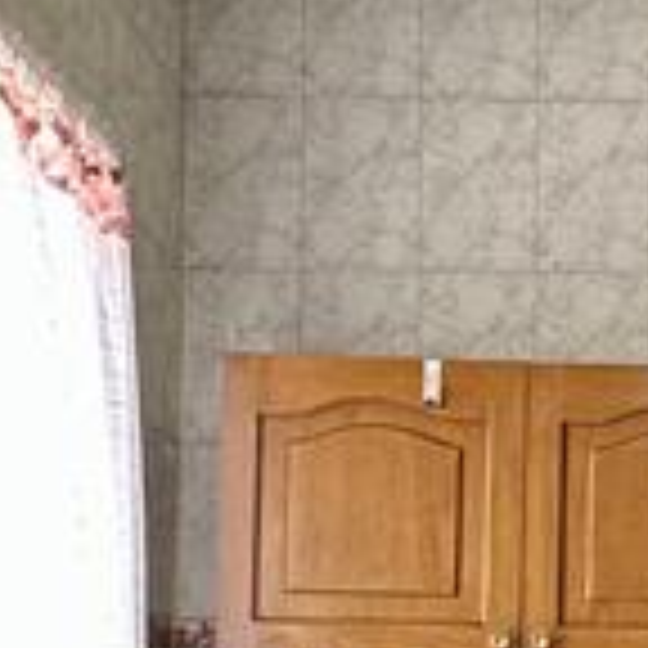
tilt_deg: +6.9
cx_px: 639
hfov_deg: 19.2
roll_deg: -0.4
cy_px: 644
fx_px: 1864
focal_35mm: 88
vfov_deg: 19.2
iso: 160
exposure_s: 1/60
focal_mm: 2.22
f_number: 2.2
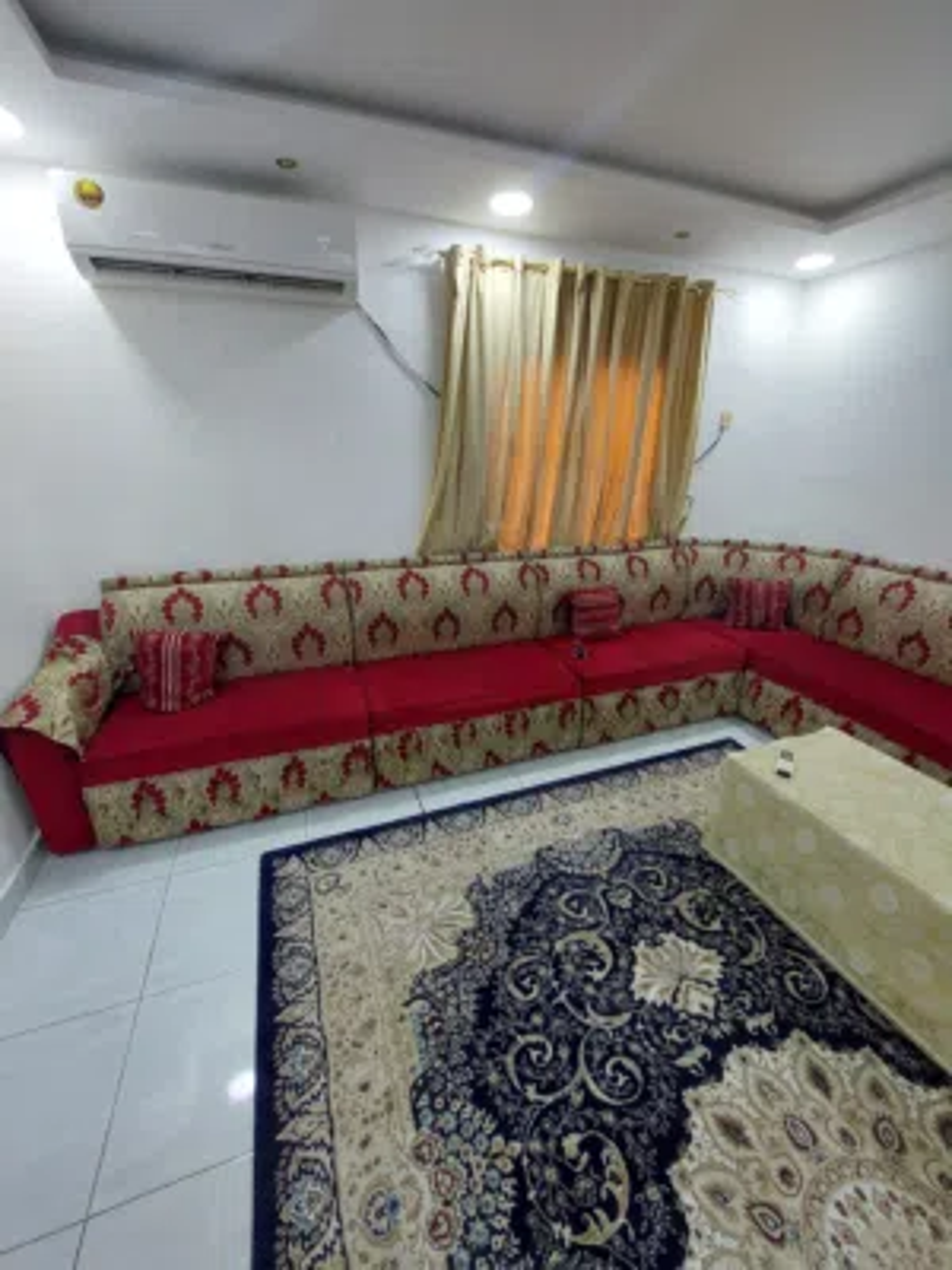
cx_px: 476
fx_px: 477
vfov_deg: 106.2
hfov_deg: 89.9
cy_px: 635
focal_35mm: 13
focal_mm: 1.74
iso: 250
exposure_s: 1/60
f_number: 2.2
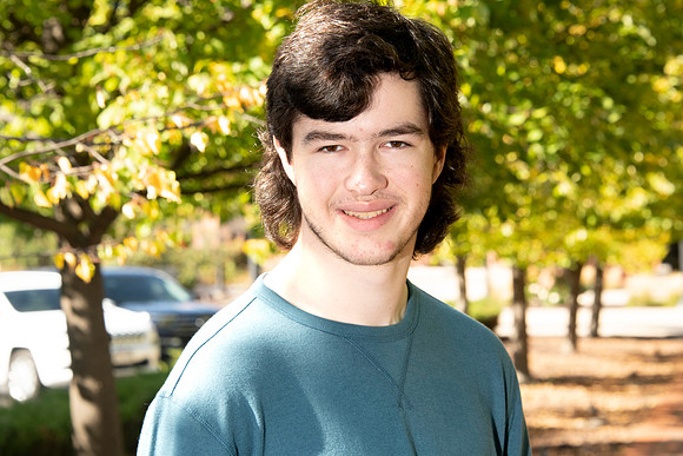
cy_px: 228
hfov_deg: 16.8
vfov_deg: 11.2
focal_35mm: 122
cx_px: 342
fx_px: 2315
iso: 800
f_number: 10
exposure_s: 1/160
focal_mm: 122
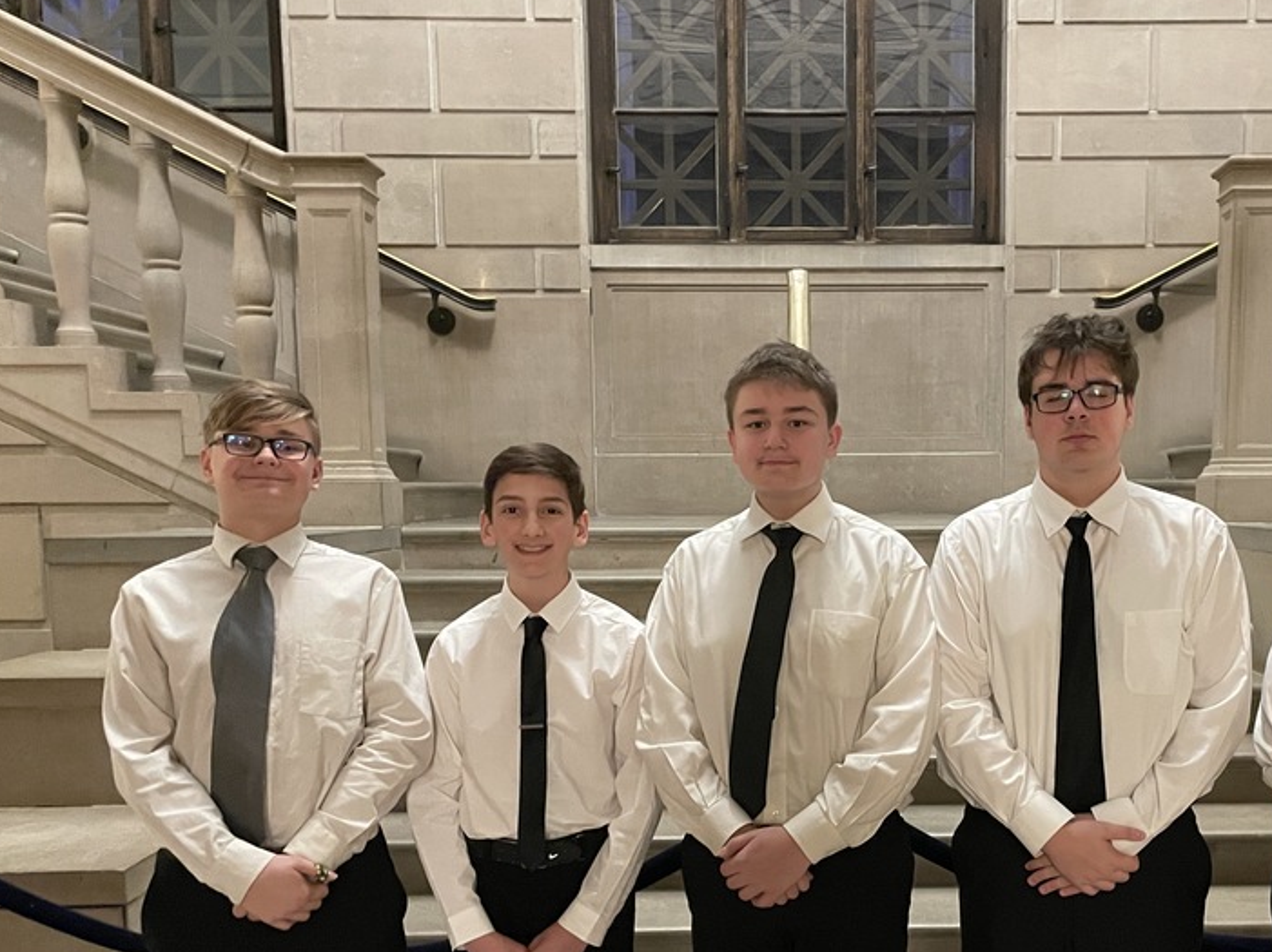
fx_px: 1396
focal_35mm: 38
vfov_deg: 37.3
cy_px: 638
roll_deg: +0.6
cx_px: 829
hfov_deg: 48.3
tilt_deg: -6.2
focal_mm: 4.2
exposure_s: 1/30
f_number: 1.6
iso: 1000
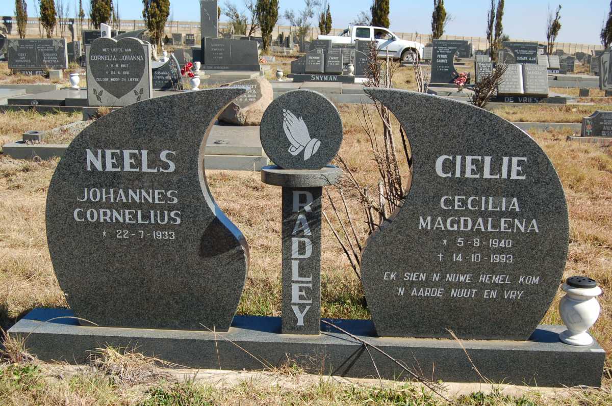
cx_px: 306
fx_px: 713
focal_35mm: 42
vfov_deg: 31.8
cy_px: 203
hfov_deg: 46.4
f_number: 6.3
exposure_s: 1/250
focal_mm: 28
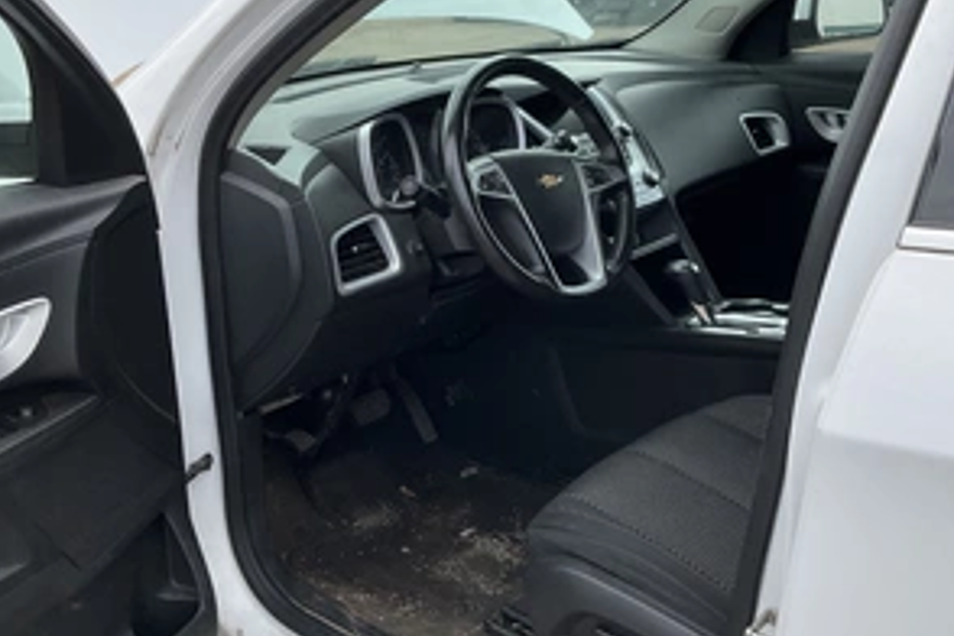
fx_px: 1086
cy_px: 292
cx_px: 506
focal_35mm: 41
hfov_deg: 47.4
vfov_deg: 32.6
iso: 25
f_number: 1.8
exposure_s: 1/829
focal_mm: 3
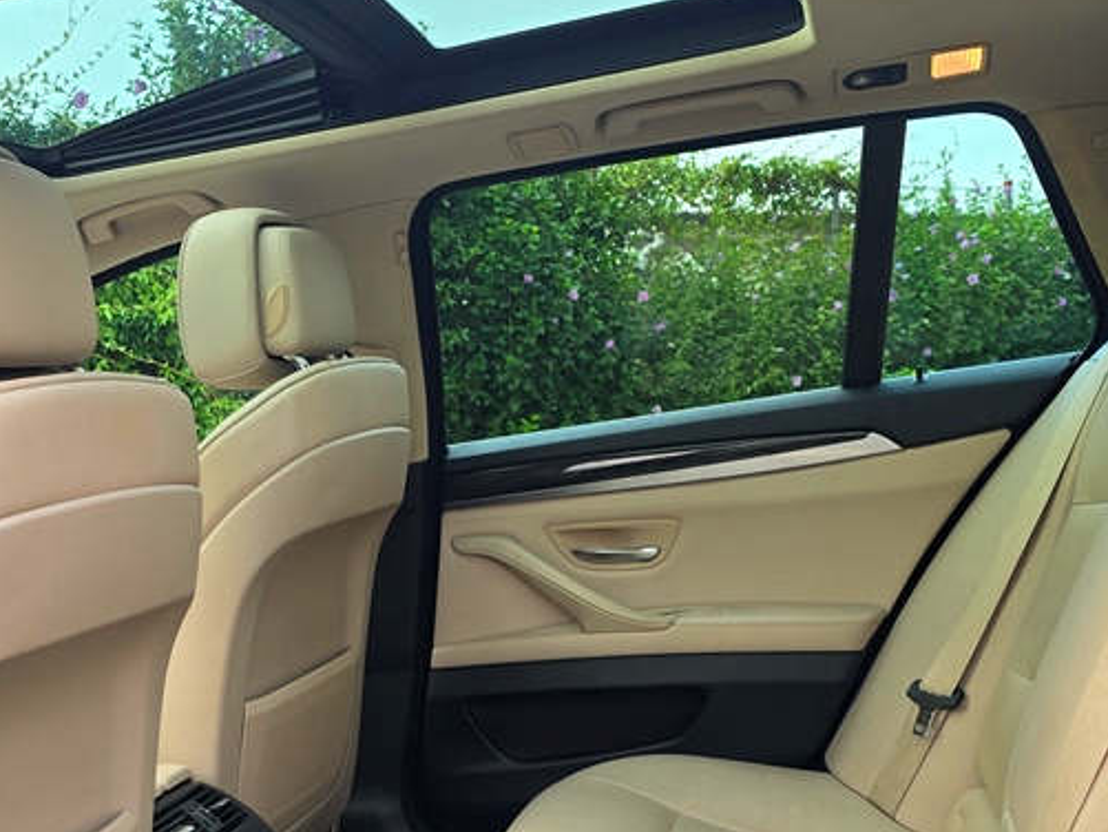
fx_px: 1505
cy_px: 730
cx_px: 347
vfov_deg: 29.7
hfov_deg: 39.8
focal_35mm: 47
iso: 64
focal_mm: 6.3
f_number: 1.7
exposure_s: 1/180
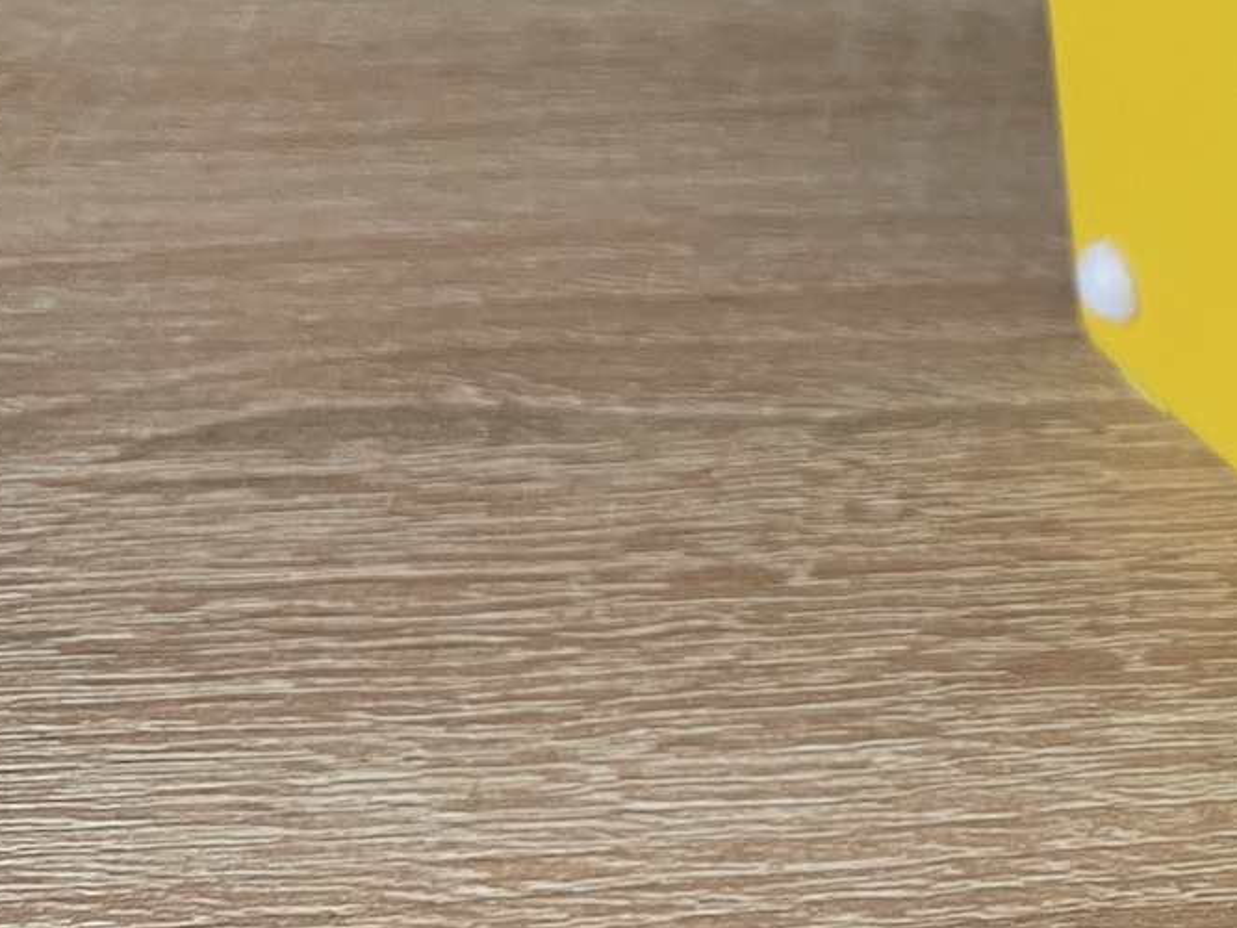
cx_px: 1738
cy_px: -82
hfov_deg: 21.8
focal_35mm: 78
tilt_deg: -28.5
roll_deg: -2.4
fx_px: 2787
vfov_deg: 18.2
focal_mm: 4.2
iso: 125
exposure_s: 1/91
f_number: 1.6
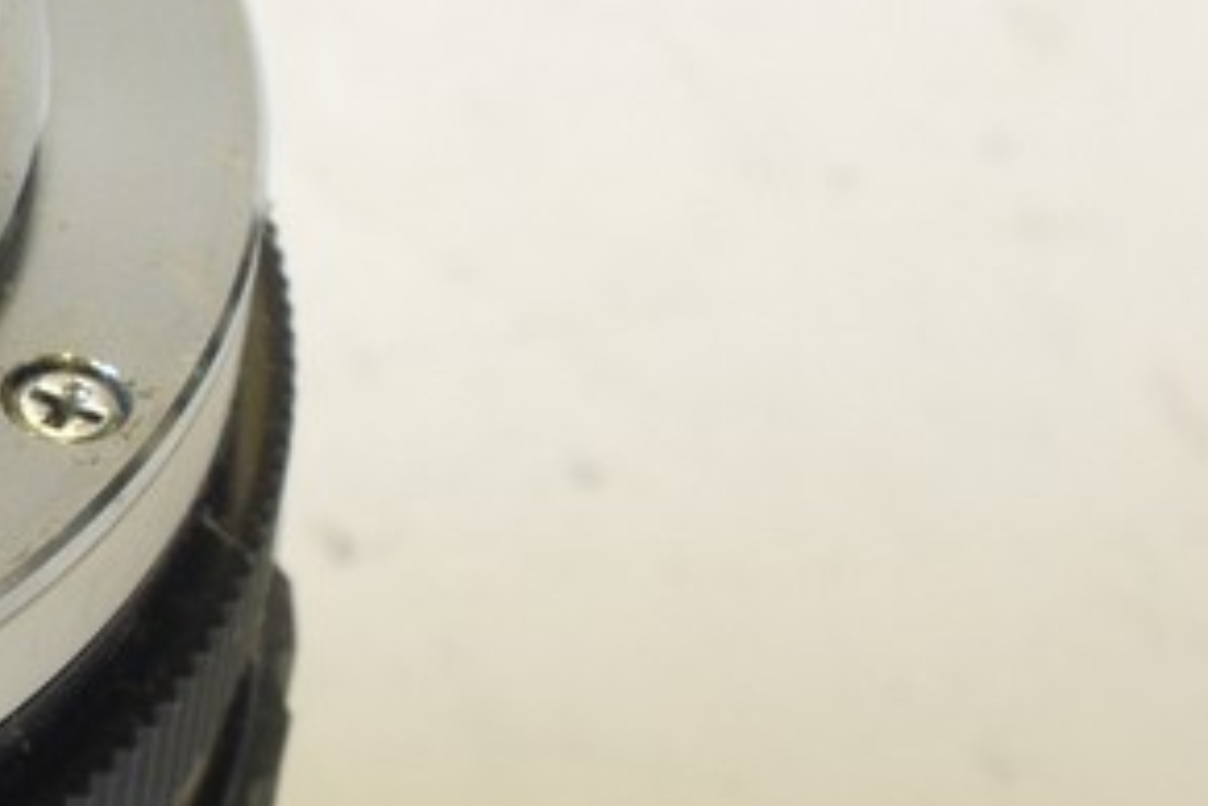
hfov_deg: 7.8
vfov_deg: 5.3
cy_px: 906
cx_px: -967
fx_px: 8623
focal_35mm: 257
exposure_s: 1/20
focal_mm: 30
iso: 400
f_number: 10
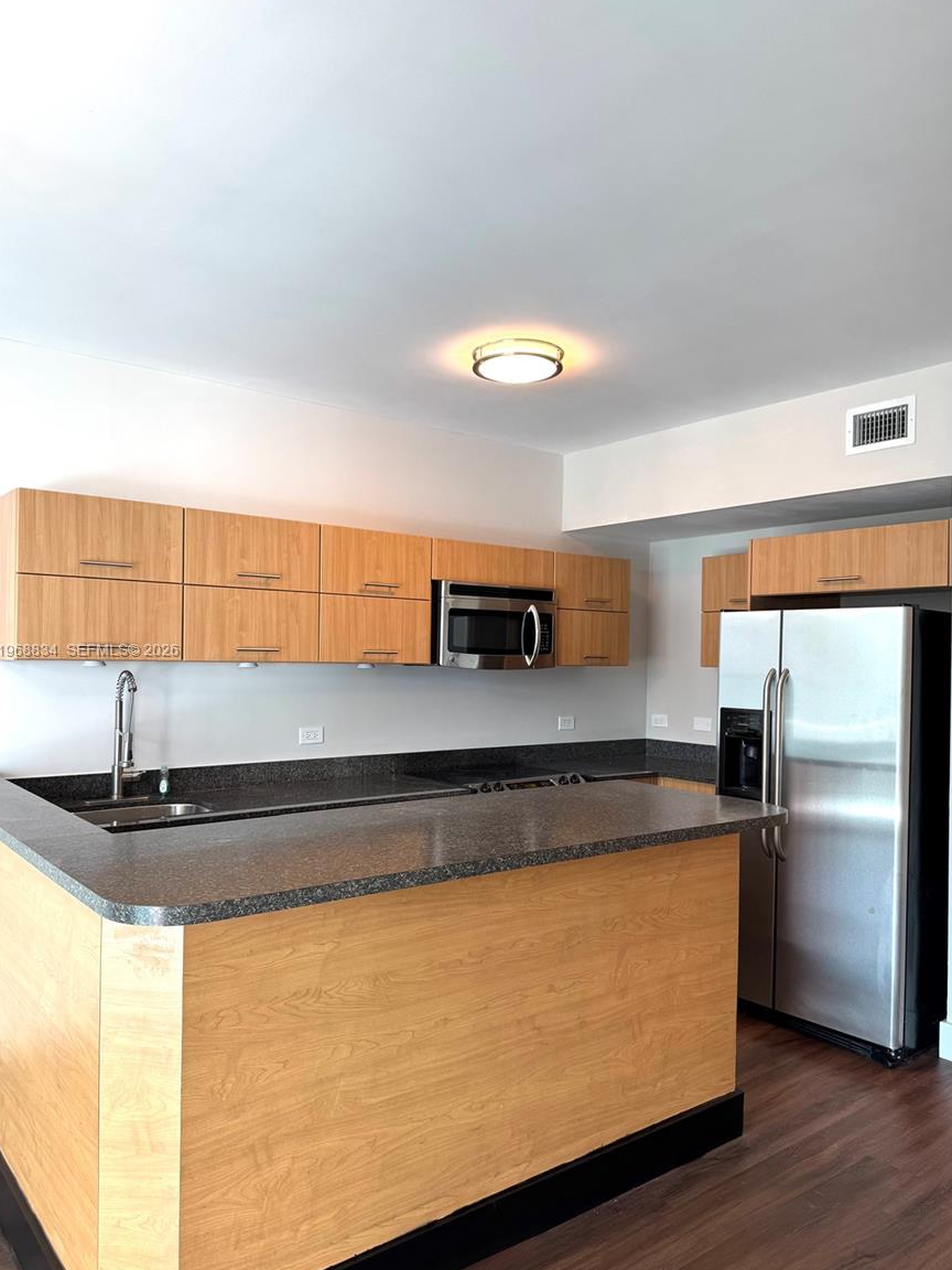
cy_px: 652
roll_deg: -0.8
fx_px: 917
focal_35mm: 25
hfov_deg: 54.9
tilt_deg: -0.4
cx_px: 470
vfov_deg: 69.4
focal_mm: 6.76
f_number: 1.78
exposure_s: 1/125
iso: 100
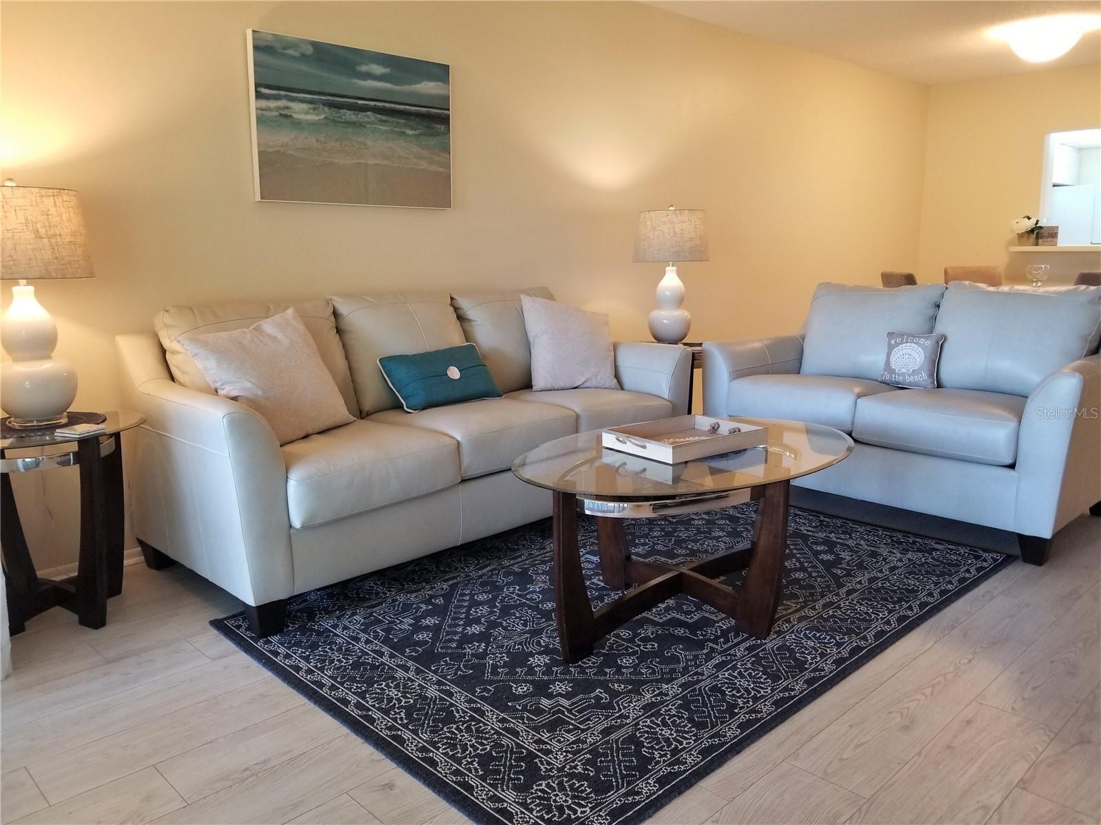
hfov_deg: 67.3
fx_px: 827
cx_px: 550
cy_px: 412
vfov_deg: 53.1
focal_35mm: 26
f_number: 1.7
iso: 160
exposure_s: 1/40
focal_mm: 4.3
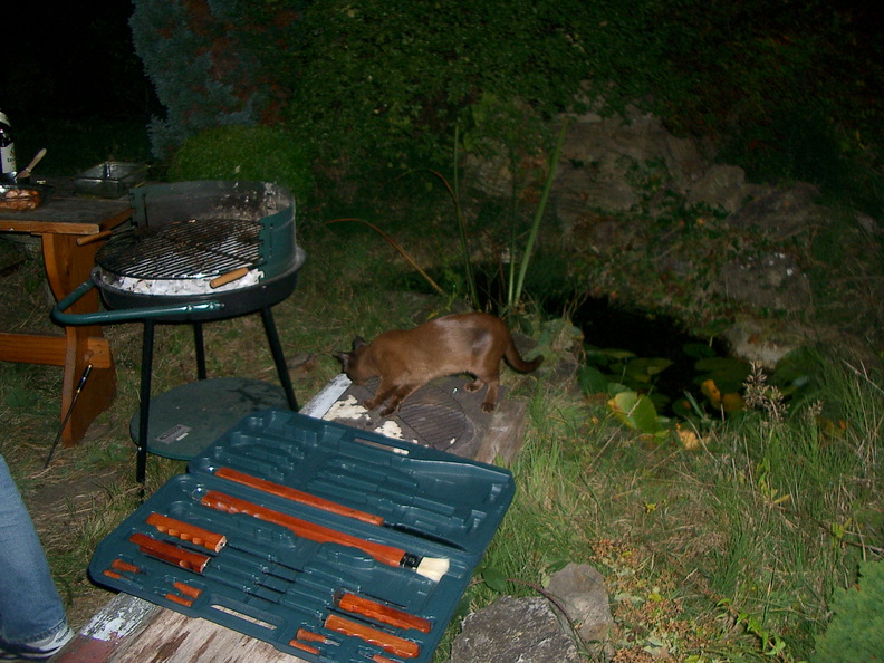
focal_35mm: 35
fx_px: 894
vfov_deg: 40.7
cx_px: 442
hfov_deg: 52.6
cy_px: 332
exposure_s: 1/40
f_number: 2.6
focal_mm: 5.8
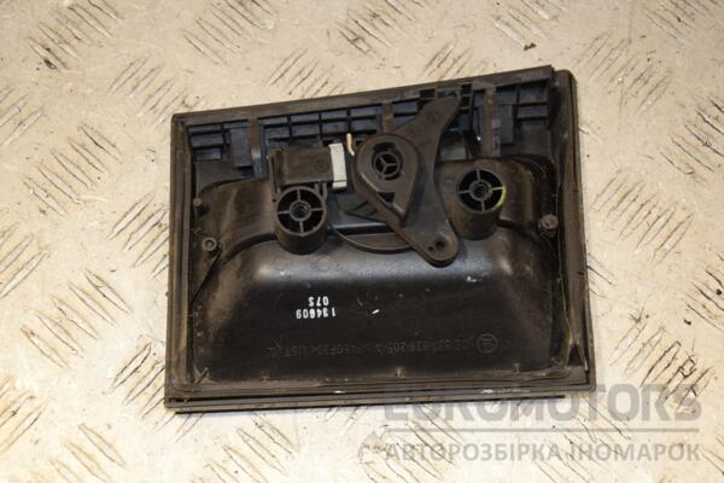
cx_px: 362
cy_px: 242
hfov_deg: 28.1
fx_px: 1448
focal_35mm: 72
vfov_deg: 18.9
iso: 800
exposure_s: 1/200
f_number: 5.6
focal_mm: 48
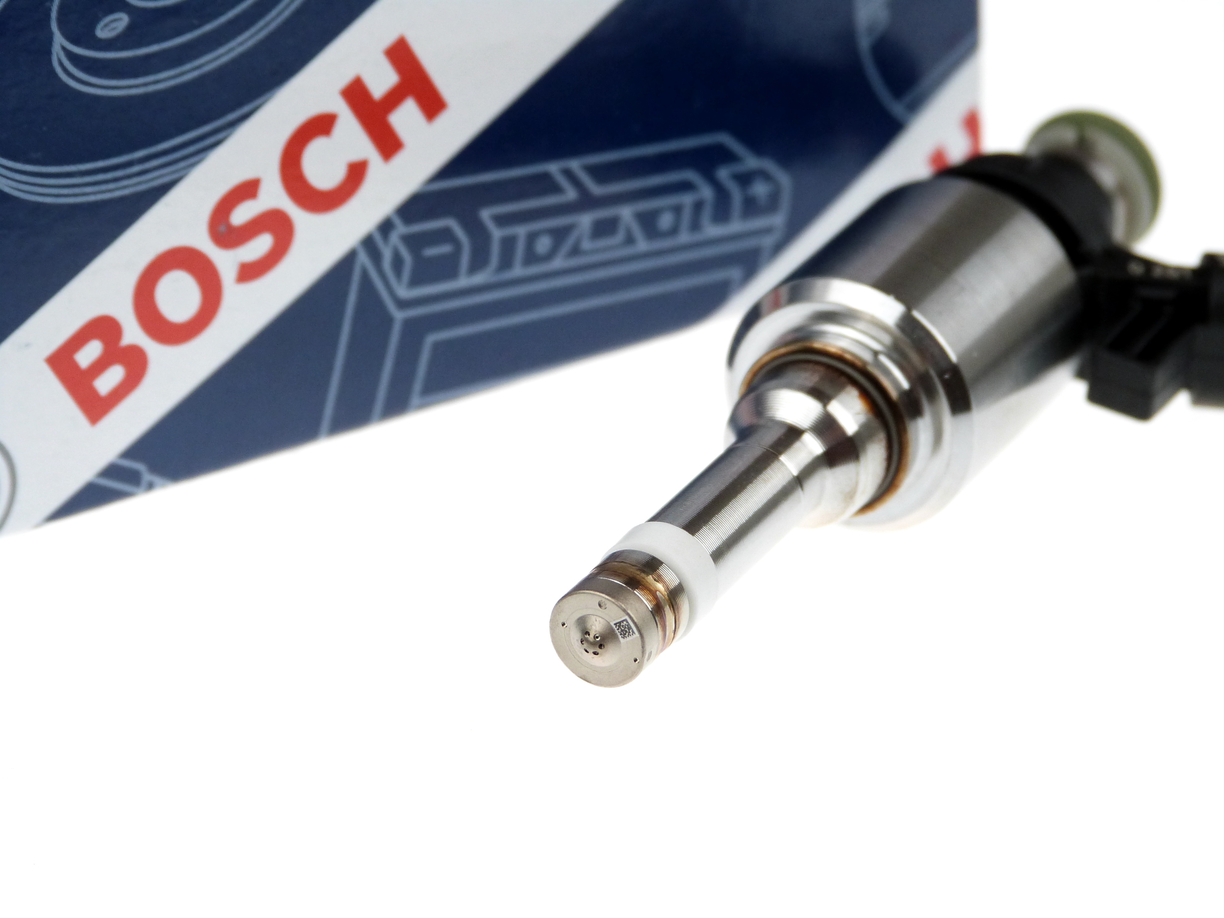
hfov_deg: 14.4
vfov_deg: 10.8
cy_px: 459
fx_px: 4844
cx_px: 612
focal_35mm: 137
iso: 200
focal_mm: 24.6
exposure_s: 1/200
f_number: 3.6
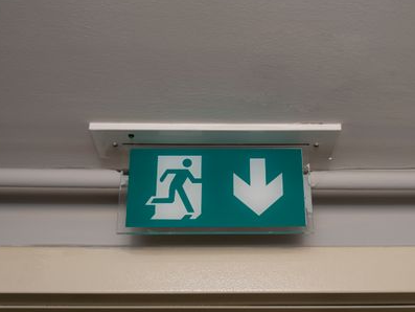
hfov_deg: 36.7
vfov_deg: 28.0
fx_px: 624
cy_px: 148
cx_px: 252
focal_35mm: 52
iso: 250
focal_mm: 28.3
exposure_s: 1/160
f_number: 8
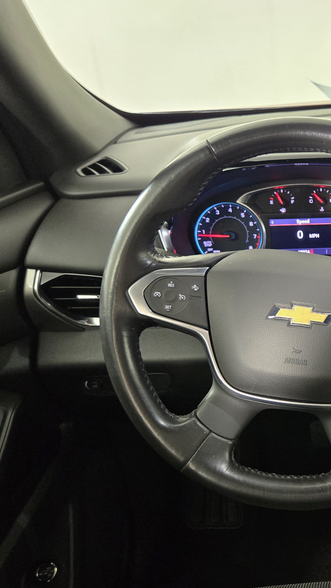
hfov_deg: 31.3
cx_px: 351
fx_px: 531
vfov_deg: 58.0
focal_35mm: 34
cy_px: 291
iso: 500
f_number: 1.8
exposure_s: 1/120
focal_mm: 5.4
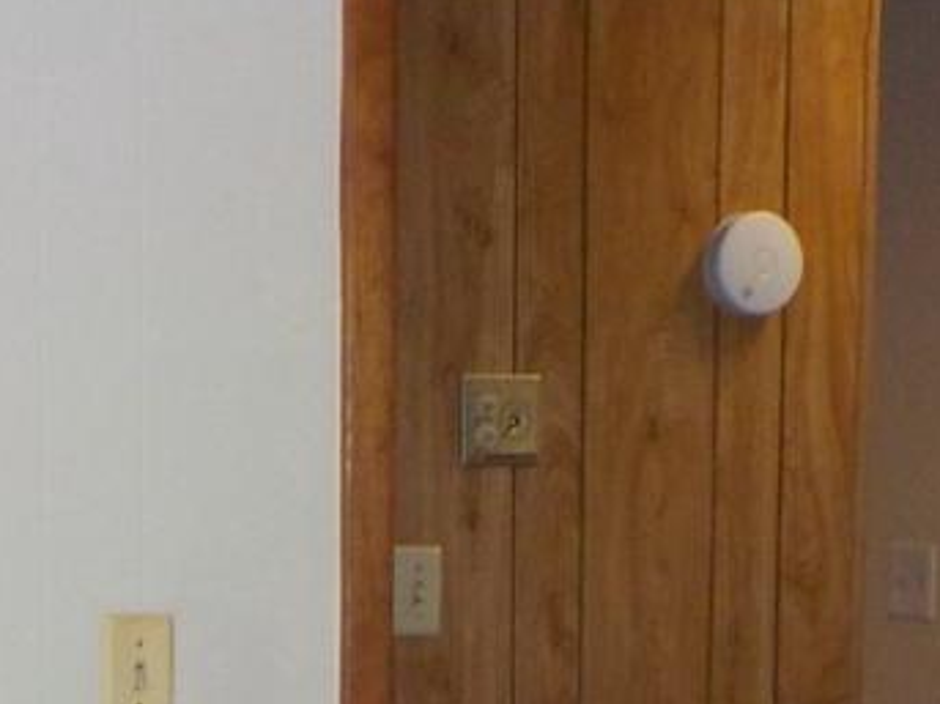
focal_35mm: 126
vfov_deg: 11.3
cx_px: 384
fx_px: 3420
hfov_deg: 15.6
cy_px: 1052
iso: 200
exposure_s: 1/30
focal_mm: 4.1
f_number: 3.3
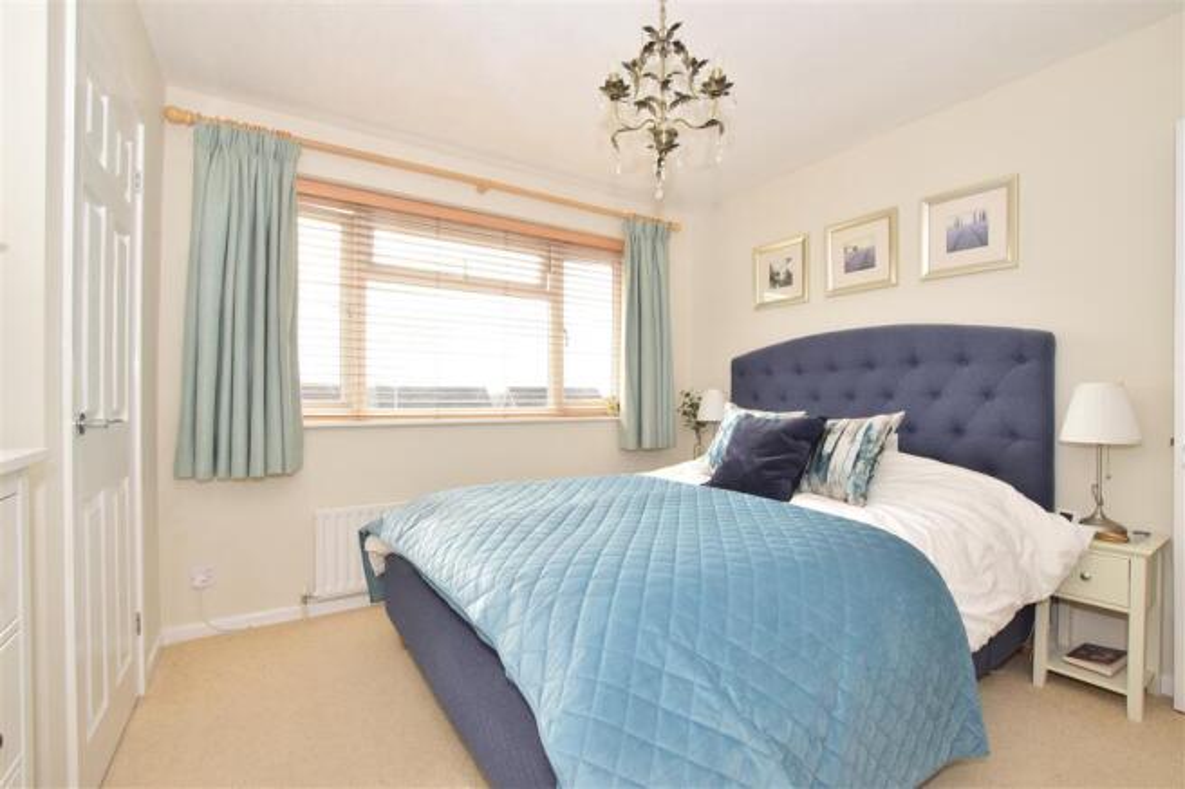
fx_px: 494
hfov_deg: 100.4
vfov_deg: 77.3
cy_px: 394
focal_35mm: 15
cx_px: 592
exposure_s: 1/60
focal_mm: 10
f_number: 18
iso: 500
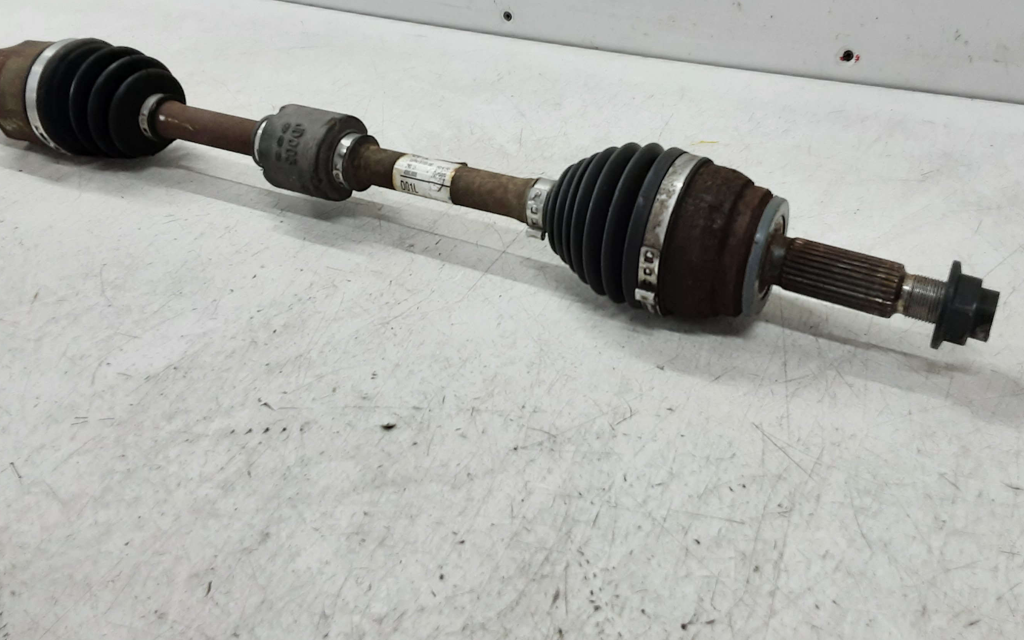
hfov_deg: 55.3
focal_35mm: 35
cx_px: 511
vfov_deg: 35.9
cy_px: 206
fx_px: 977
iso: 64
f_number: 1.9
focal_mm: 2.91
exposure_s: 1/50
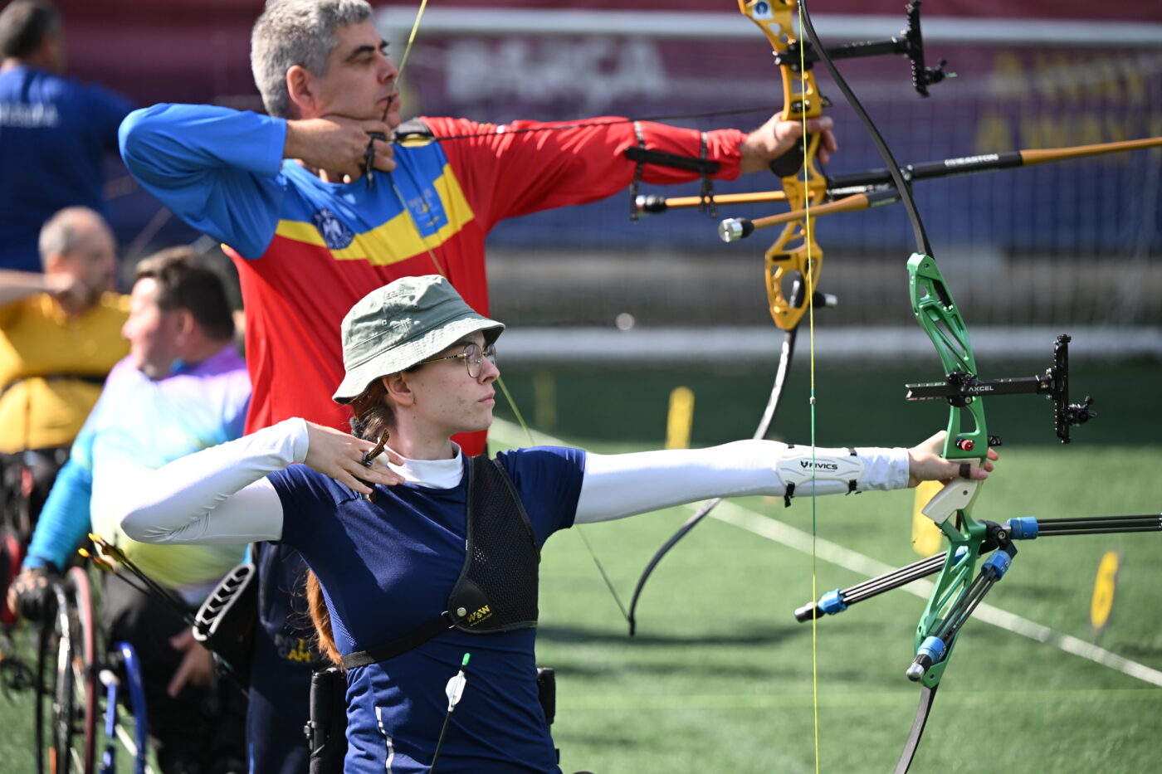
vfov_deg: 10.5
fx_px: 4195
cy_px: 387
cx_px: 581
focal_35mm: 130
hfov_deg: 15.8
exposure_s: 1/2500
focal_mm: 130
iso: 400
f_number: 2.8
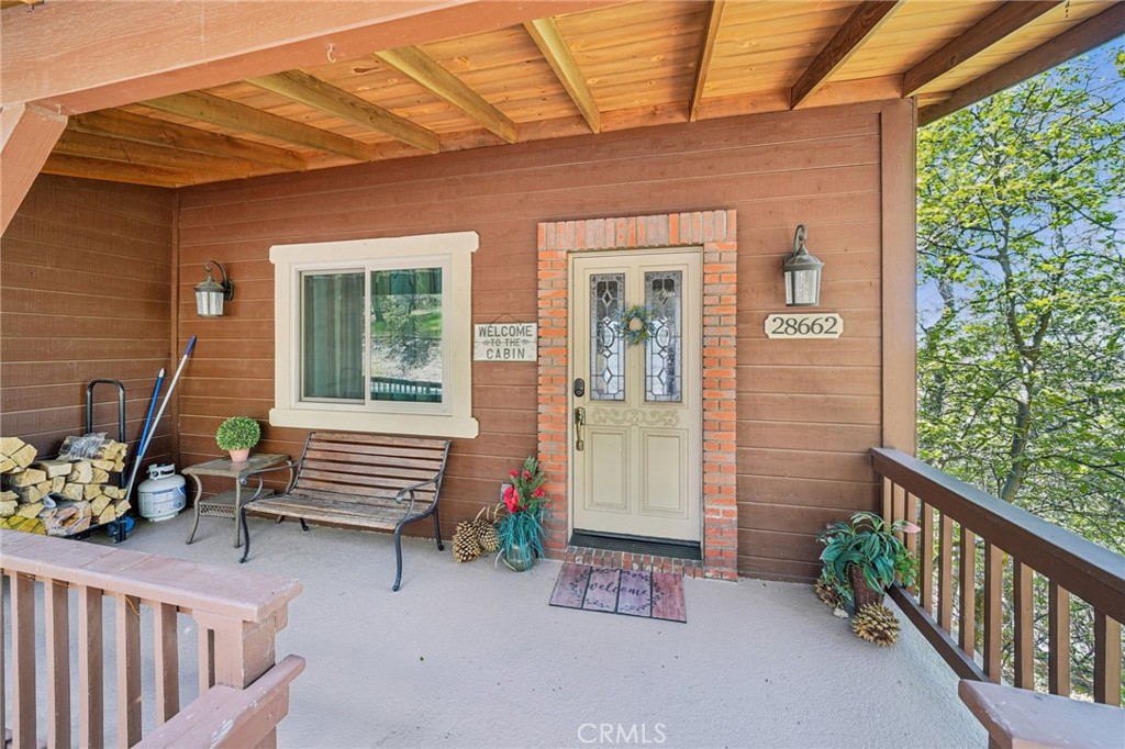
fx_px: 406
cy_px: 374
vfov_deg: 85.4
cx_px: 562
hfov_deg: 108.3
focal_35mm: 13
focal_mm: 13
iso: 400
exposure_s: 1/25
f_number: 9
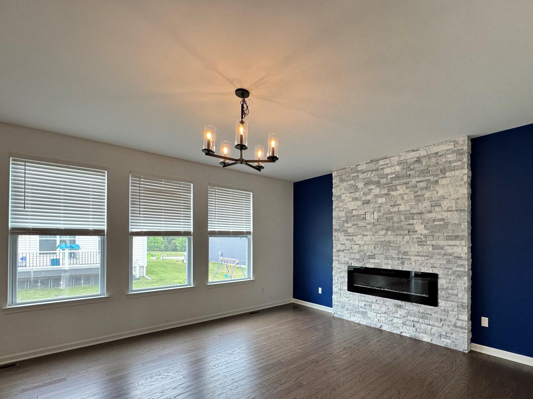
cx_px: 306
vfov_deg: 73.9
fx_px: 262
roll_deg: -0.4
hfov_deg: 90.4
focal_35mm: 17
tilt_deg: -0.6
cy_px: 239
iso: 160
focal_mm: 2.22
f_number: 2.2
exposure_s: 1/120
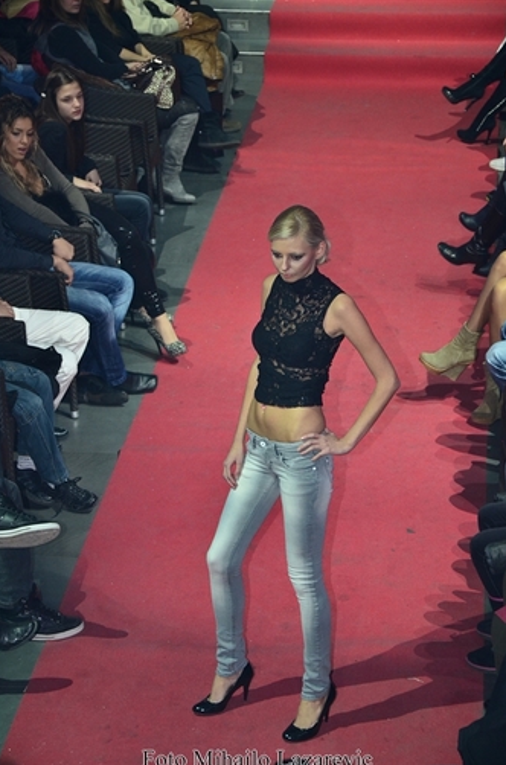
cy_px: 381
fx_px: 2470
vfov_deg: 17.6
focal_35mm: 117
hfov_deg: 11.7
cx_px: 258
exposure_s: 1/80
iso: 640
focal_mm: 75
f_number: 5.6
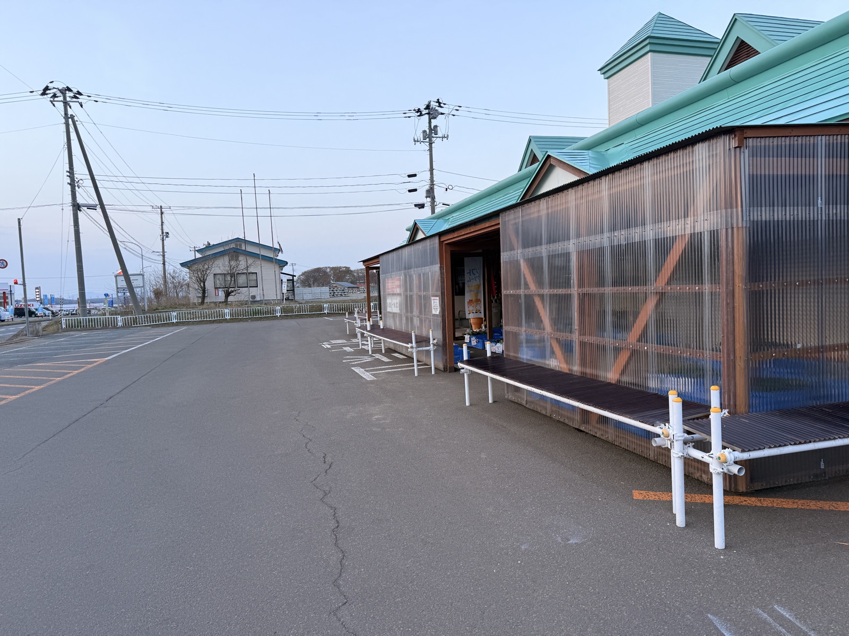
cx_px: 424
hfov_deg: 71.6
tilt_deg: +0.1
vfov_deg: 56.8
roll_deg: +3.4
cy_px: 318
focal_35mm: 24
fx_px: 589
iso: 64
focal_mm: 6.76
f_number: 1.78
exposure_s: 1/121
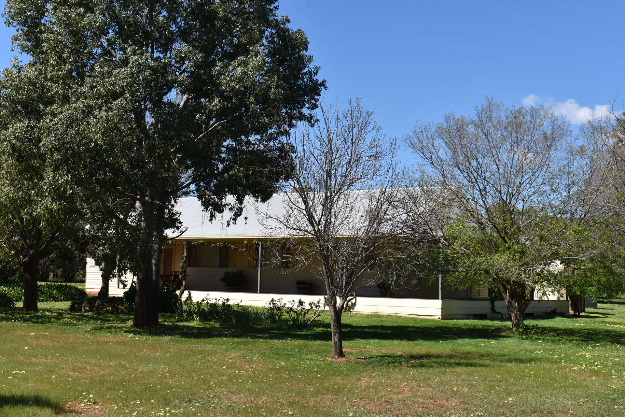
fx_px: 885
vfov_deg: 26.5
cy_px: 208
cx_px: 312
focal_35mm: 51
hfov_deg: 38.9
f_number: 9
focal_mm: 34
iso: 100
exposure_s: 1/200
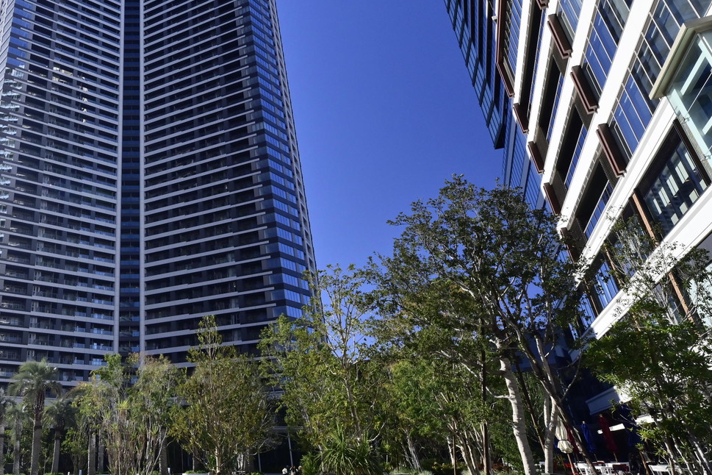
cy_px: 205
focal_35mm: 26
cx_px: 151
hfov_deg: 63.8
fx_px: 514
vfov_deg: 49.4
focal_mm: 14
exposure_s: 1/400
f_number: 11
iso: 400
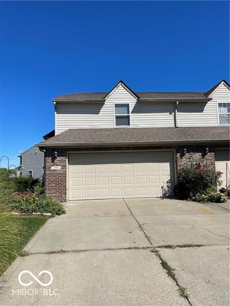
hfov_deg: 53.1
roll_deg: +0.9
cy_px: 153
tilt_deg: +6.4
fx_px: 230
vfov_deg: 67.3
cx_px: 115
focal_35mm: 26
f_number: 1.6
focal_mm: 5.1
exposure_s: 1/5618
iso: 32
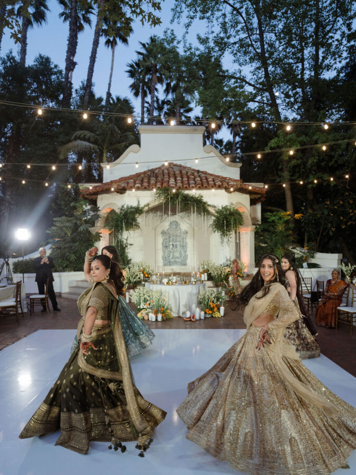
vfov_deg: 76.3
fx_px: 302
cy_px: 254
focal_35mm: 22
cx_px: 180
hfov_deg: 61.1
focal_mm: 20
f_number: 3.2
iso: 1000
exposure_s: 1/250
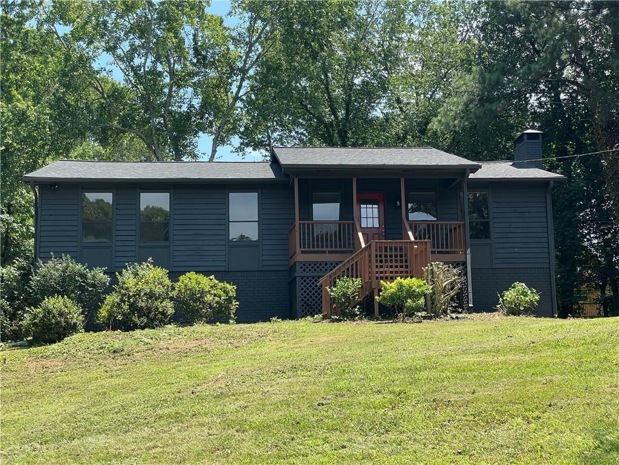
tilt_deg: +9.5
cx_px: 310
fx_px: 930
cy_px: 232
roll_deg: +1.5
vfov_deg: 28.0
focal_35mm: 52
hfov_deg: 36.8
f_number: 2
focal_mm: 6
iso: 25
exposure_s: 1/505
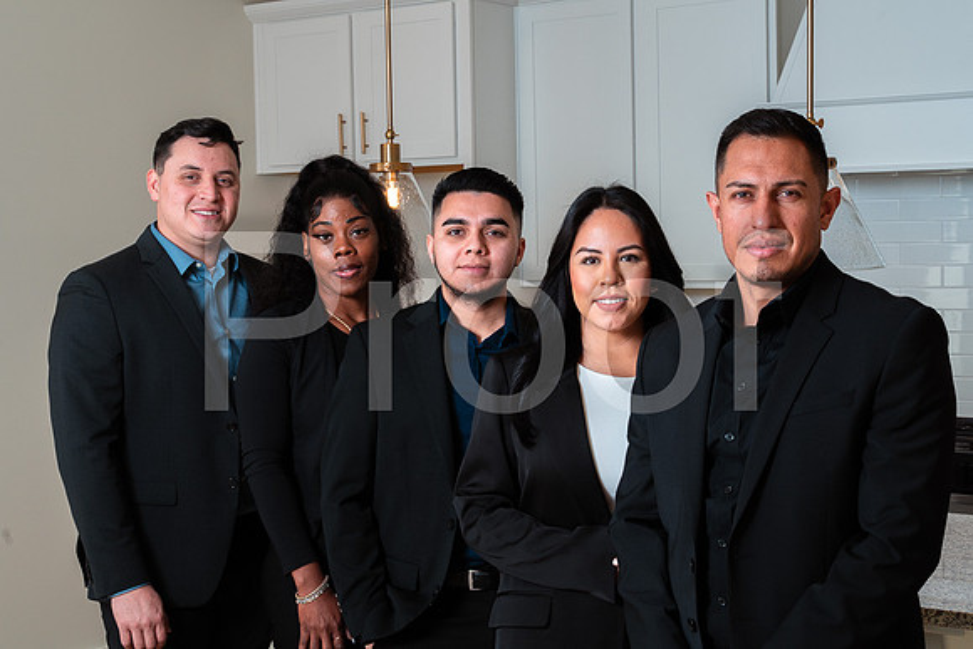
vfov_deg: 21.9
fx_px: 1676
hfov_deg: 32.4
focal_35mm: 62
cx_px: 486
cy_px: 324
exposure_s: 1/125
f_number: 10
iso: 320
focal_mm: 62
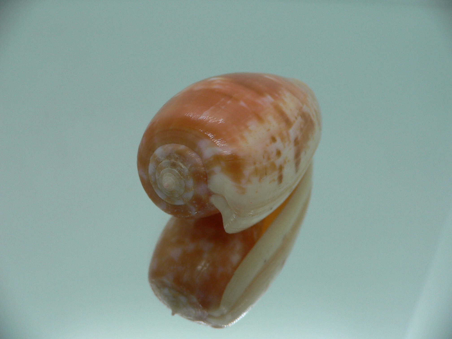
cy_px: 170
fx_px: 457
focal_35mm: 35
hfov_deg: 52.6
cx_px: 226
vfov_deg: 40.7
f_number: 2.8
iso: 80
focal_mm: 4.6
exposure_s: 1/60
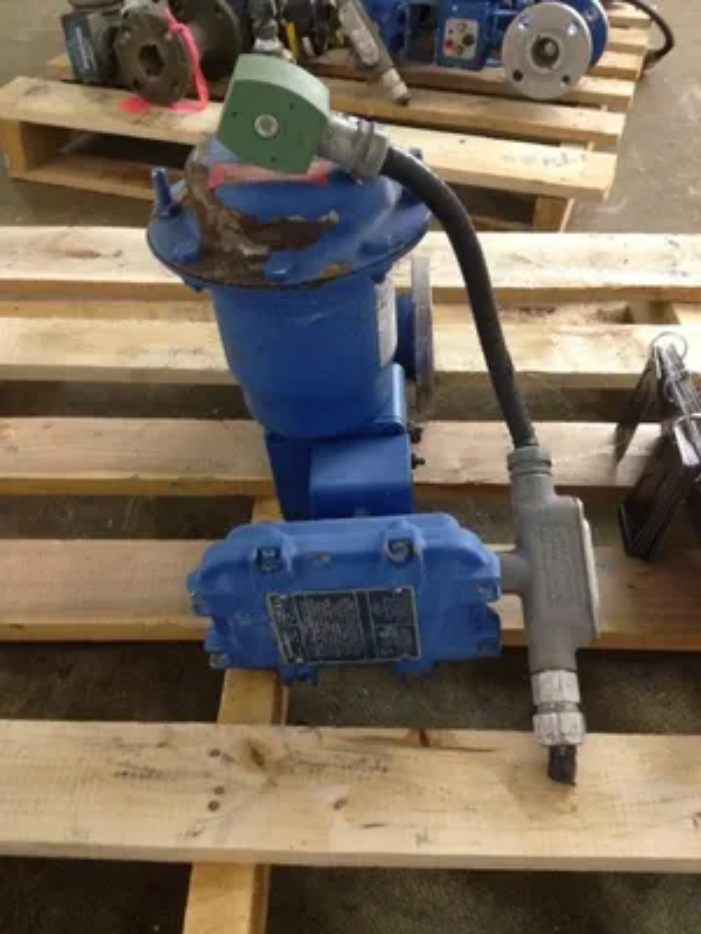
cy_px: 467
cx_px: 350
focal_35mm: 35
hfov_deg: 40.7
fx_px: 945
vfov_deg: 52.6
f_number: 2.4
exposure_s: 1/20
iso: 320
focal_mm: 4.28
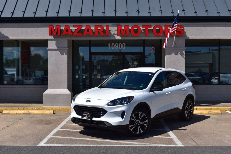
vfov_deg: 26.5
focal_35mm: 51
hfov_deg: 38.9
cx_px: 116
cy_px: 77
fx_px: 327
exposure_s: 1/500
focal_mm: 34
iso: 200
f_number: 11
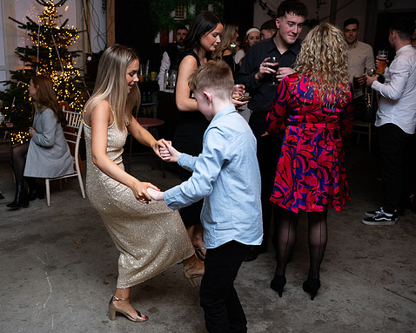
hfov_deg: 44.6
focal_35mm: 41
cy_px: 166
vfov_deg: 36.5
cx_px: 166
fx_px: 505
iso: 800
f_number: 3.5
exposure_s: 1/160
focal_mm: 36
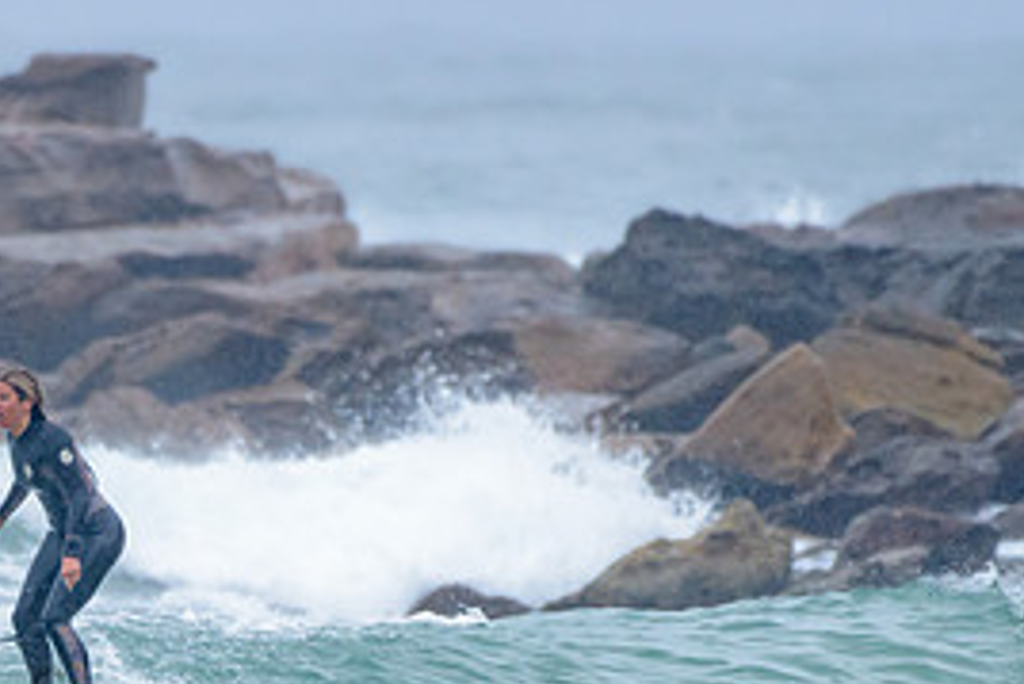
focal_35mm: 1326
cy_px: 626
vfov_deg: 1.0
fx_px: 37736
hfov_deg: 1.6
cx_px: 58
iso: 1100
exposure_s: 1/1000
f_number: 5.6
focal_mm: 500
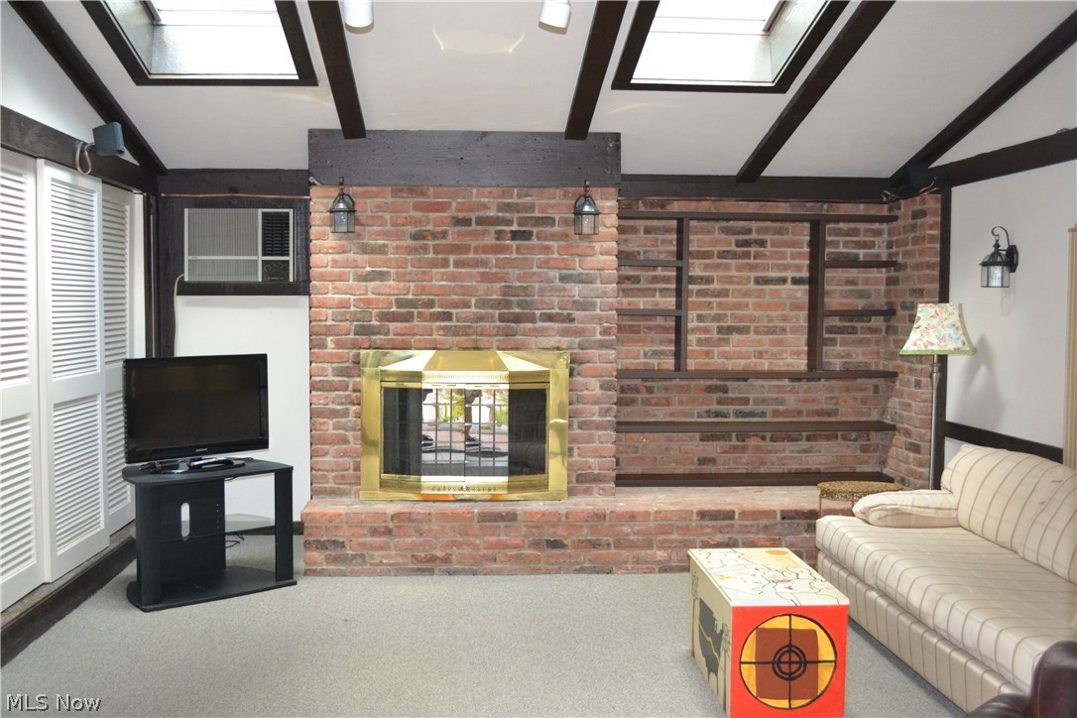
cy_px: 359
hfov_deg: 57.2
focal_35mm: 33
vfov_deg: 40.0
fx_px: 987
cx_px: 538
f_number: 4
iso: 2000
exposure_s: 1/60
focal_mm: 22
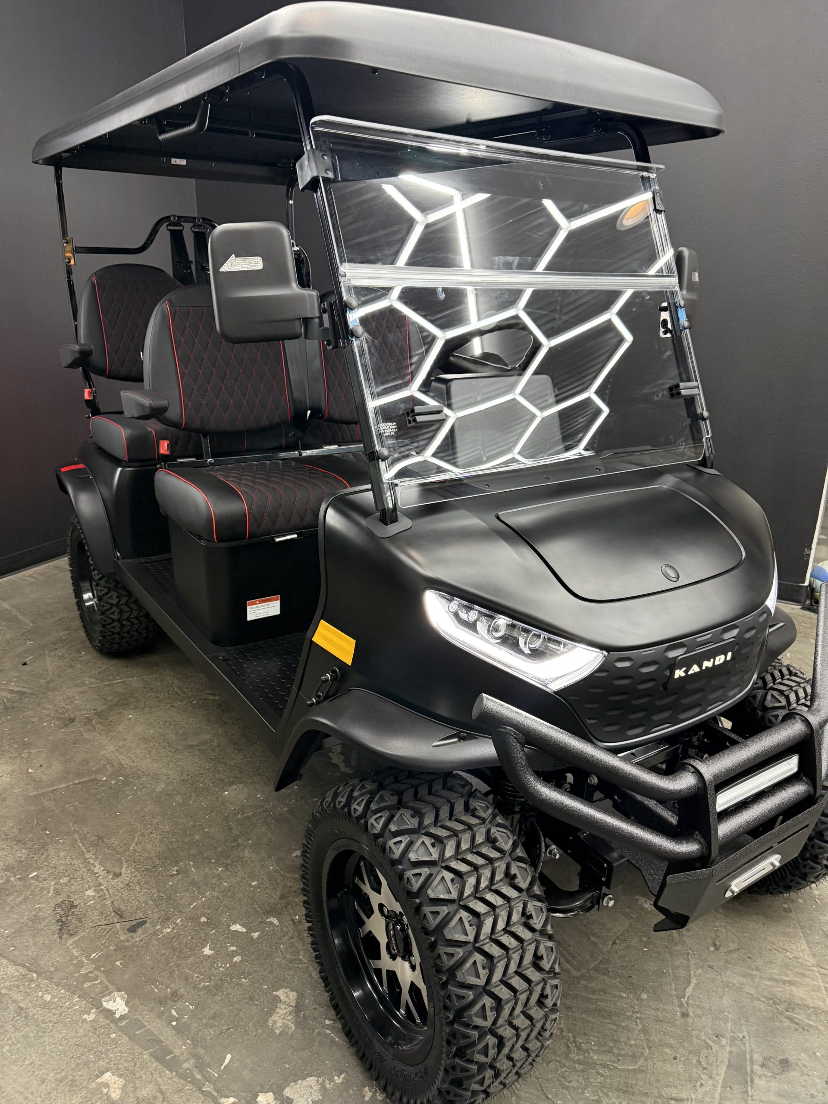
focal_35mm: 24
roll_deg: +0.1
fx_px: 765
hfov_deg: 56.8
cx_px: 414
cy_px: 552
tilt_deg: -19.4
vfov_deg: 71.6
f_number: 1.78
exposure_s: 1/60
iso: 320
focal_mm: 6.76
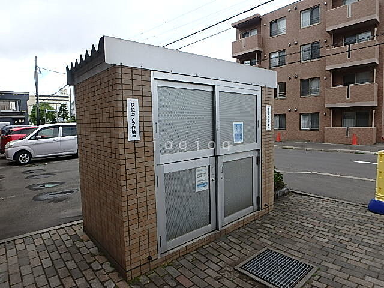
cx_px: 192
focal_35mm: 21
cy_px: 144
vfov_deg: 63.4
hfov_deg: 79.0
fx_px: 233
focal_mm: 3.7
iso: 125
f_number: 3.5
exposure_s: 1/640
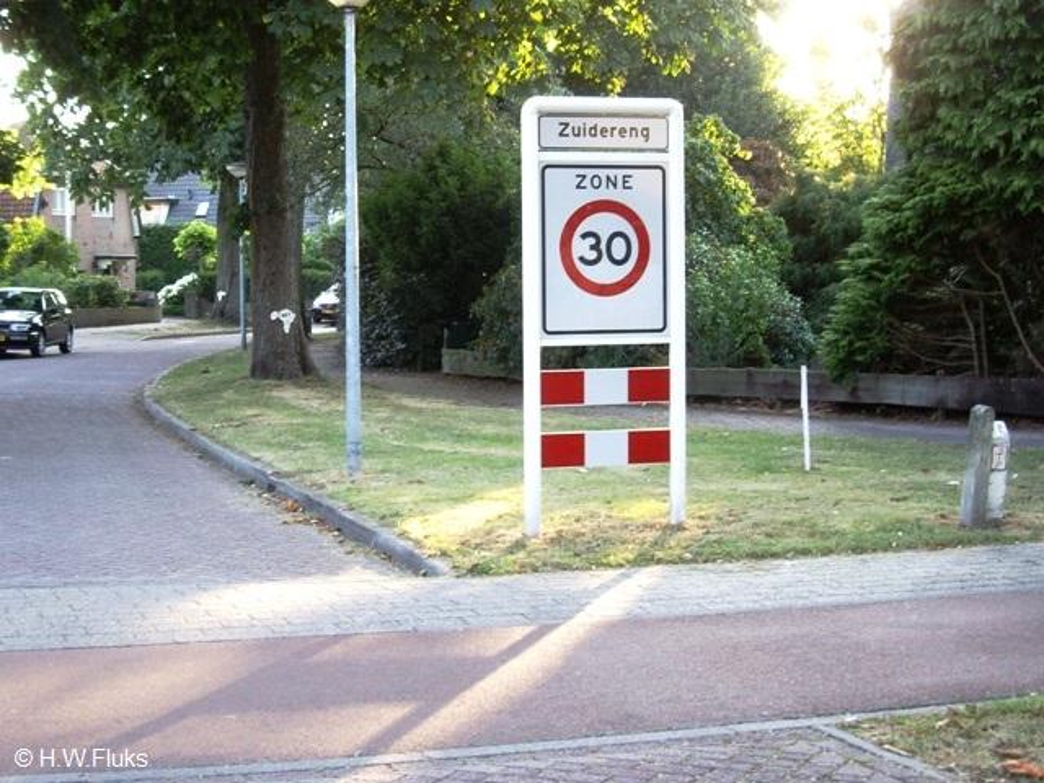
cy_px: 392
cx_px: 522
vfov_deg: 37.7
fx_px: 1146
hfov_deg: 49.0
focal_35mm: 38
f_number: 2.8
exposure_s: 1/60
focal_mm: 7.9
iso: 200
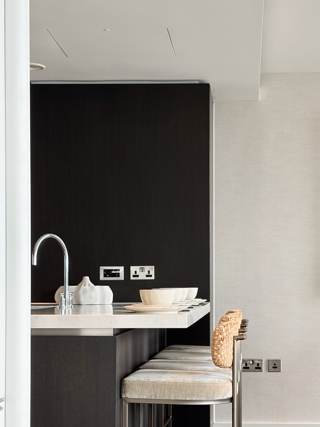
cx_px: 225
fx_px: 974
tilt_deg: -0.7
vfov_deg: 24.6
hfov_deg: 18.6
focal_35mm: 79
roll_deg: +0.1
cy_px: 271
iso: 40
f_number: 1.6
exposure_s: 1/50
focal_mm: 5.96
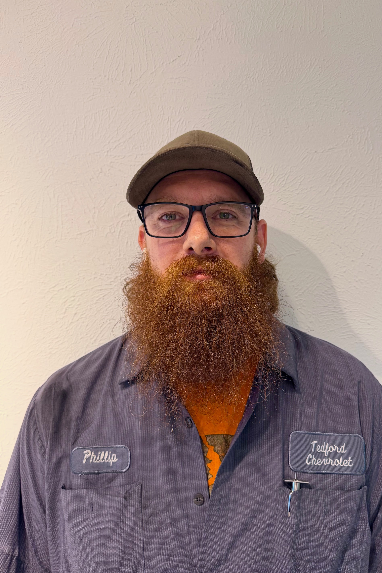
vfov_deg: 71.5
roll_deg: +0.0
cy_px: 286
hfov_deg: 51.2
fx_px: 398
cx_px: 212
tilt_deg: -2.7
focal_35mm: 25
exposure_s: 1/60
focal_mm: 6.76
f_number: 1.78
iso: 125
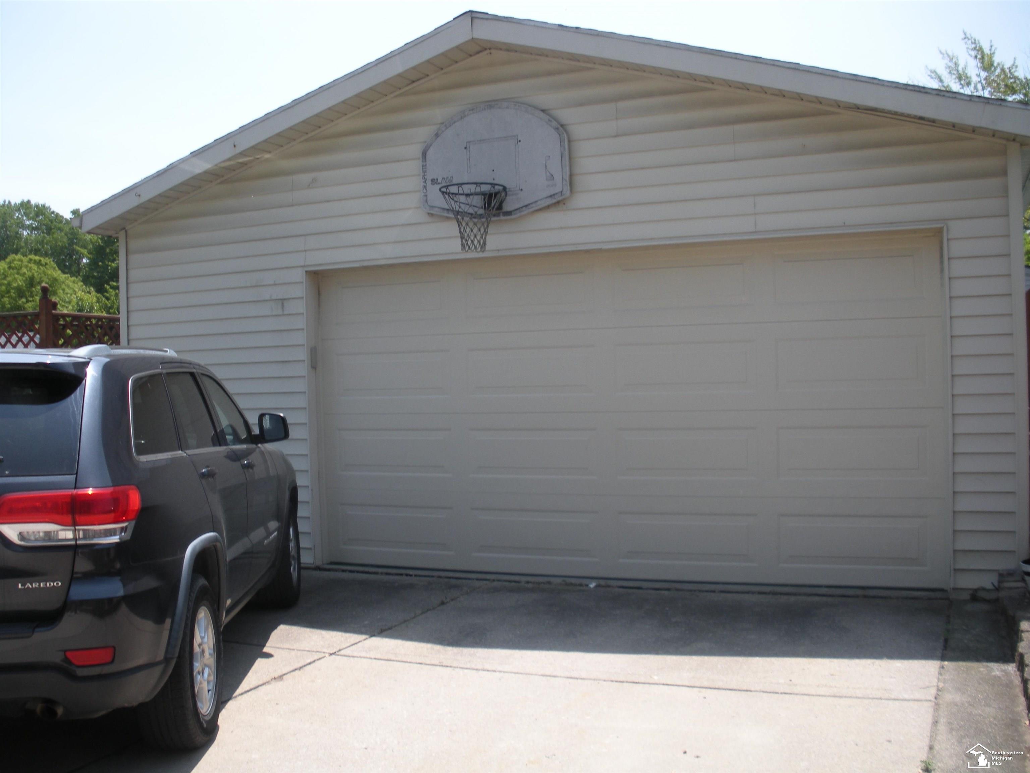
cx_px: 515
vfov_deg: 39.7
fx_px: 1071
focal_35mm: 36
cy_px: 386
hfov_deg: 51.4
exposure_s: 1/388
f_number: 3.5
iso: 64
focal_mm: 6.3
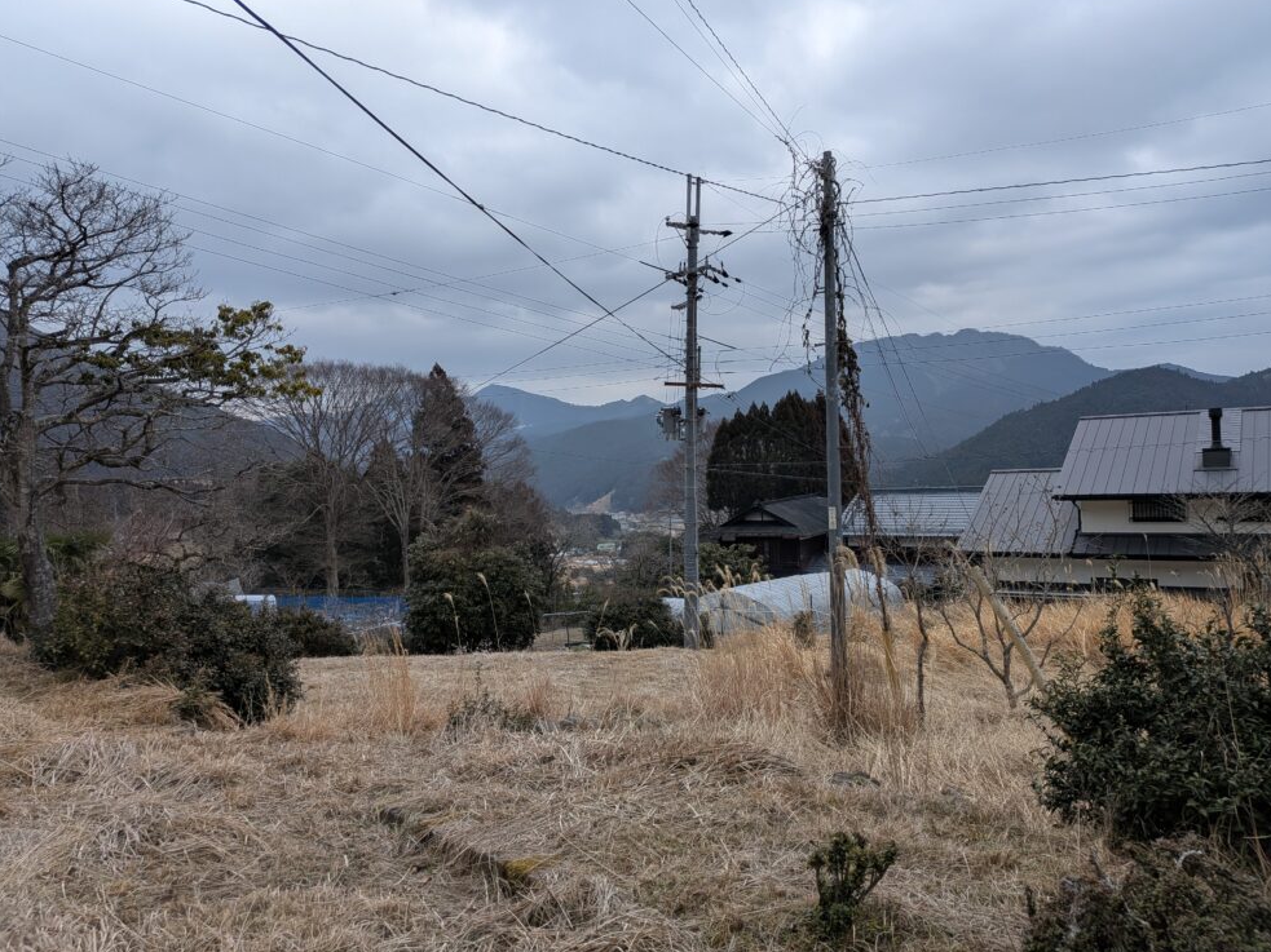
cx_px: 637
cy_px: 482
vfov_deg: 54.9
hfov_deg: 69.4
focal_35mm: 25
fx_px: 918
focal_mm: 4.53
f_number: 1.7
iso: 28
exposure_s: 1/1190
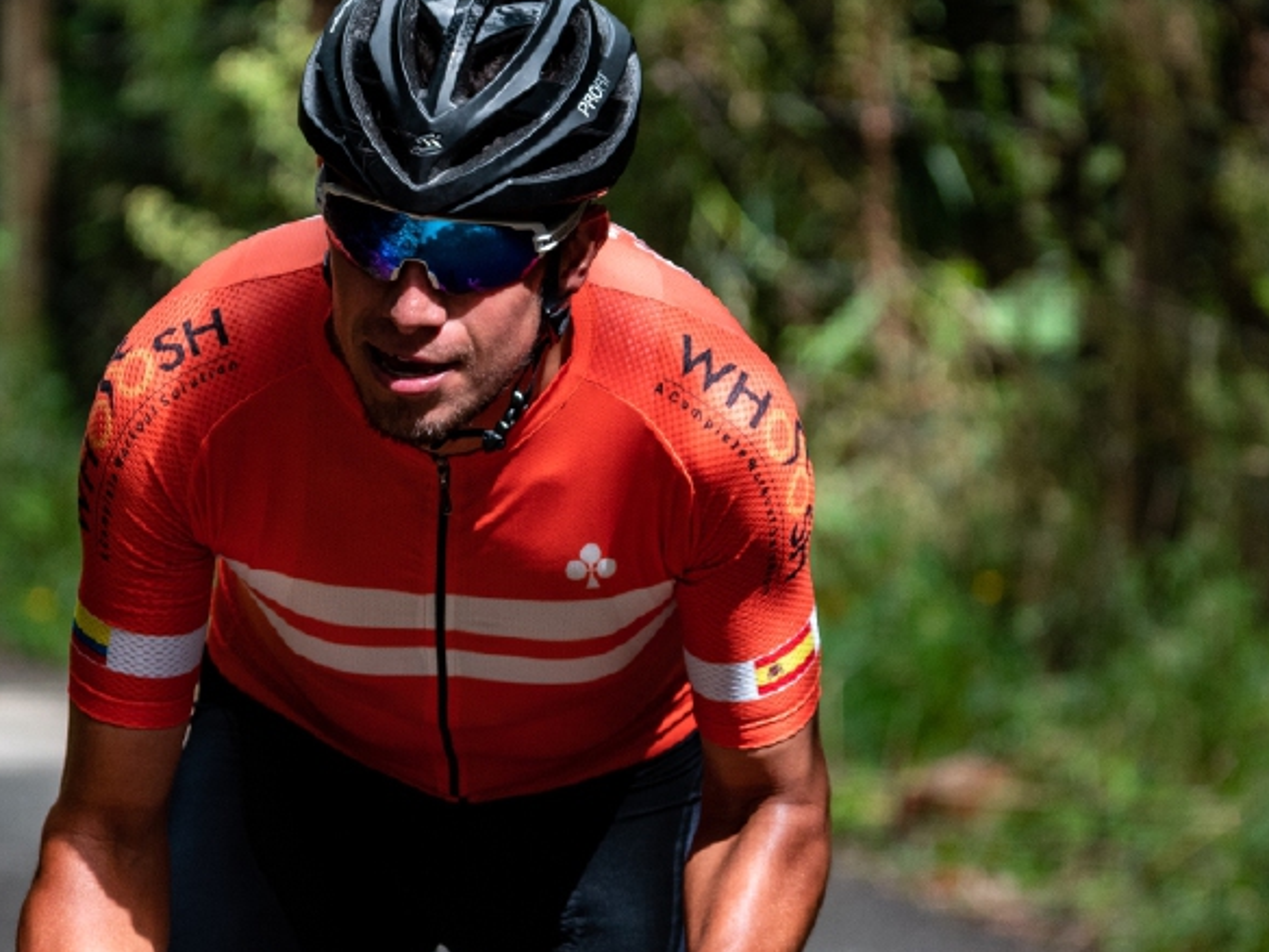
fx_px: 14480
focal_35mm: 395
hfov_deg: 5.0
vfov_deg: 3.8
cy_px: 448
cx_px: 489
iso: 1000
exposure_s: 1/640
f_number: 5.6
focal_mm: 200
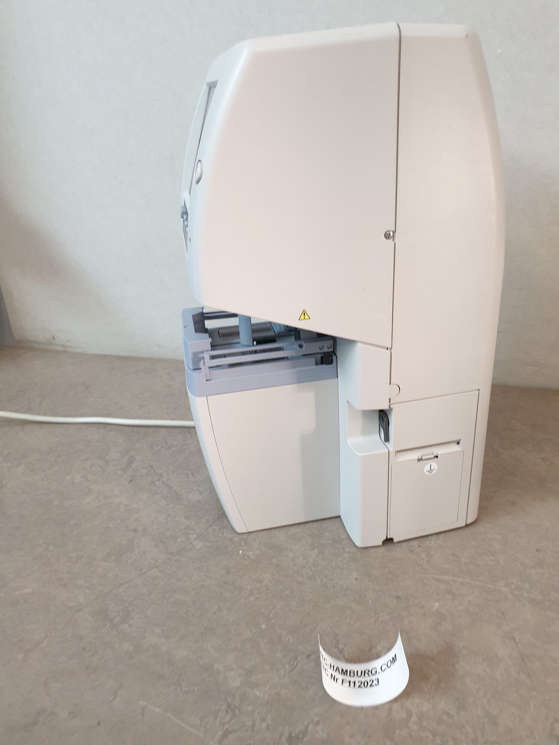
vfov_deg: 67.3
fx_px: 560
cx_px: 280
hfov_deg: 53.1
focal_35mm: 26
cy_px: 372
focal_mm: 4.3
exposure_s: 1/50
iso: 320
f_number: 2.4
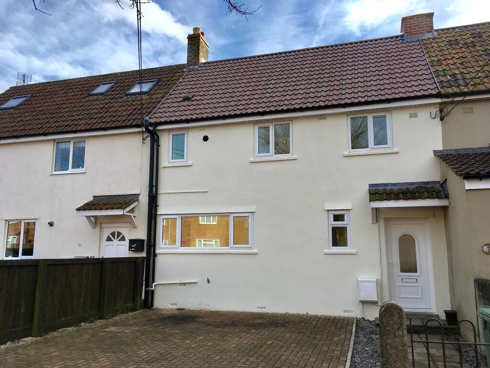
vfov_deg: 48.2
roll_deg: -0.2
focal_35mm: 29
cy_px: 184
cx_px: 245
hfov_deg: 61.7
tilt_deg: +9.7
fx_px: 411
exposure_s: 1/1202
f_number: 2.2
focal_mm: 4.15
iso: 25
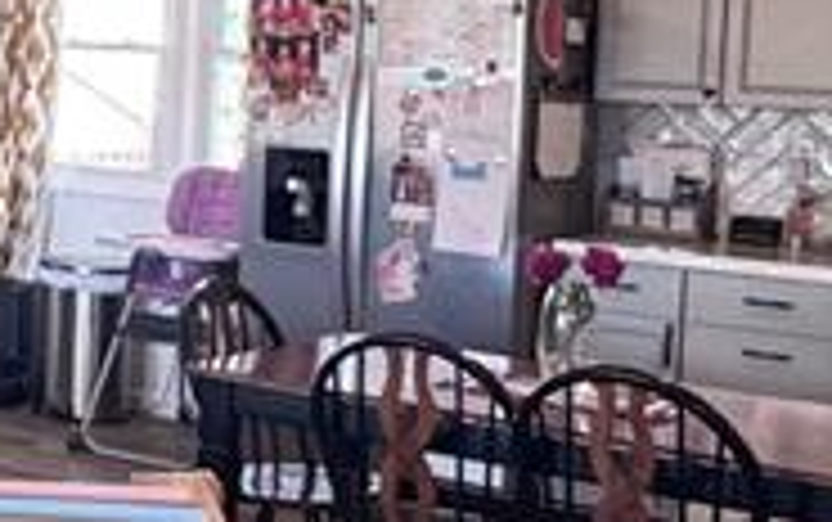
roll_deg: -1.6
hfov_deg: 22.1
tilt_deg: -2.0
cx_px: -301
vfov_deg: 15.8
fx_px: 1861
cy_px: 90
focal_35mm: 82
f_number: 2.2
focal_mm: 2.22
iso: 200
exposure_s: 1/120
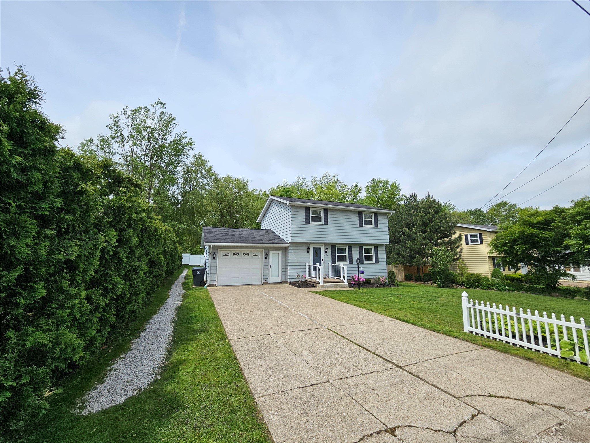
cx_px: 295
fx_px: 222
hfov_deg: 106.2
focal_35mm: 13
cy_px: 222
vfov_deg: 89.9
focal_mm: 2.2
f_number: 2.2
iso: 50
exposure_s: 1/4886
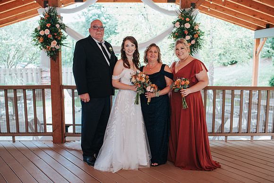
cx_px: 140
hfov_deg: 50.4
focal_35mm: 38
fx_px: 291
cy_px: 94
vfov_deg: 34.8
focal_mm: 35
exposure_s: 1/200
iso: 320
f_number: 3.2
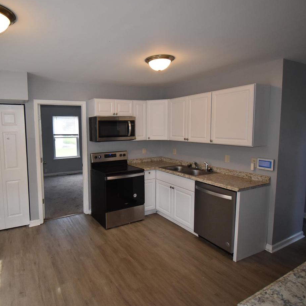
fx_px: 200
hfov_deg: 73.3
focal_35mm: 20
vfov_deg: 74.8
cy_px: 150
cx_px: 111
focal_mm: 10
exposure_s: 1/200
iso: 800
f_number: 5
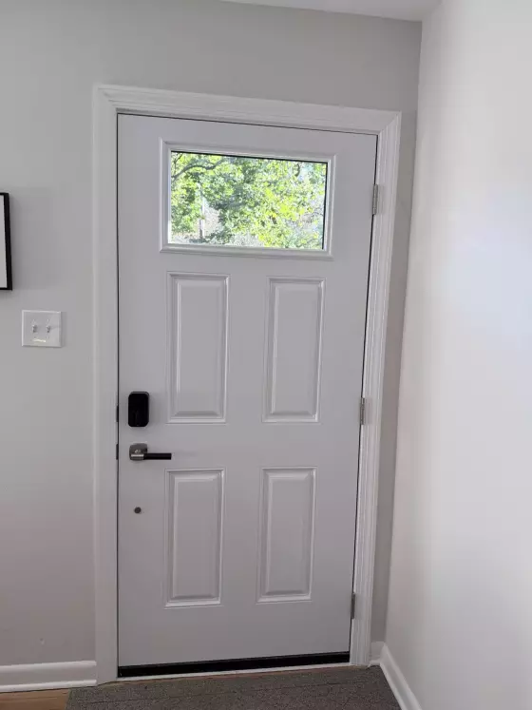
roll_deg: -1.7
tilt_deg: -6.9
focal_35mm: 24
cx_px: 266
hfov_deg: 56.8
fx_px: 492
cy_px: 355
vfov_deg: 71.6
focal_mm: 6.76
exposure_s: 1/121
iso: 100
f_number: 1.78
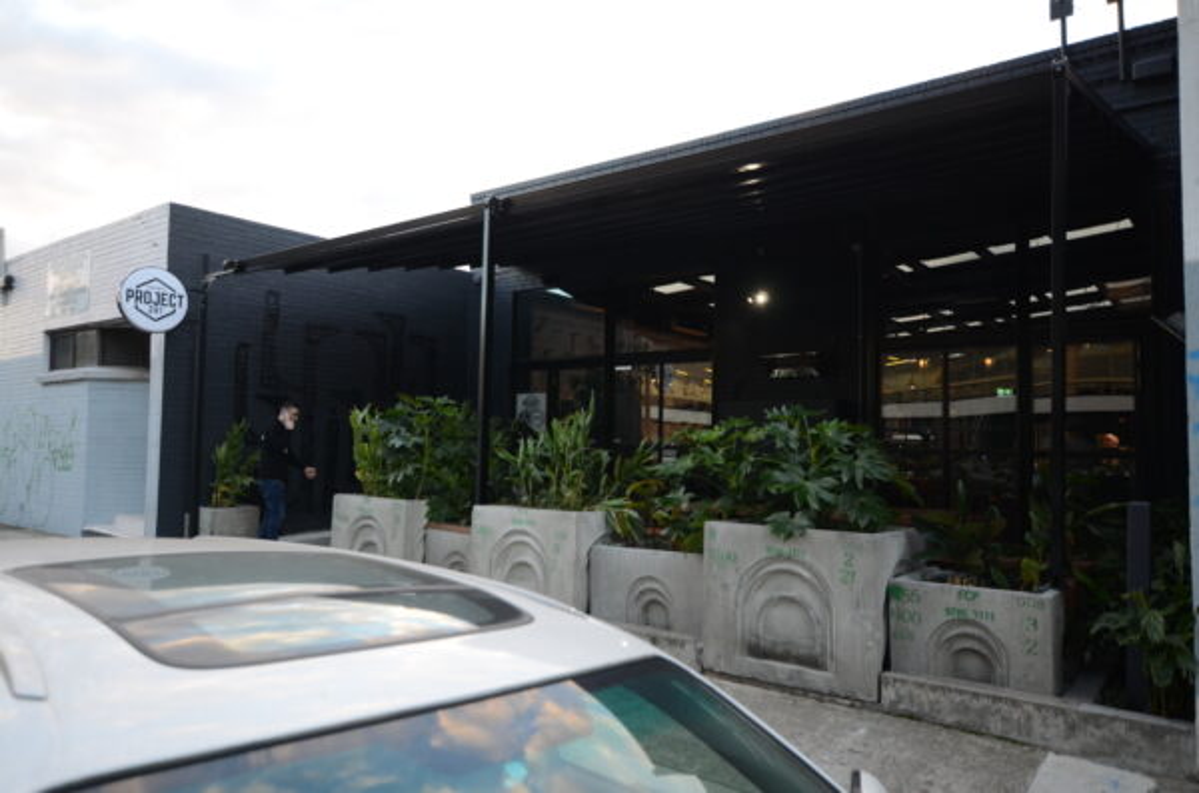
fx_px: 847
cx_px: 600
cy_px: 396
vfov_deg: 50.2
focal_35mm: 26
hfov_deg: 70.6
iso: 400
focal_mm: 17
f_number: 4
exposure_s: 1/125
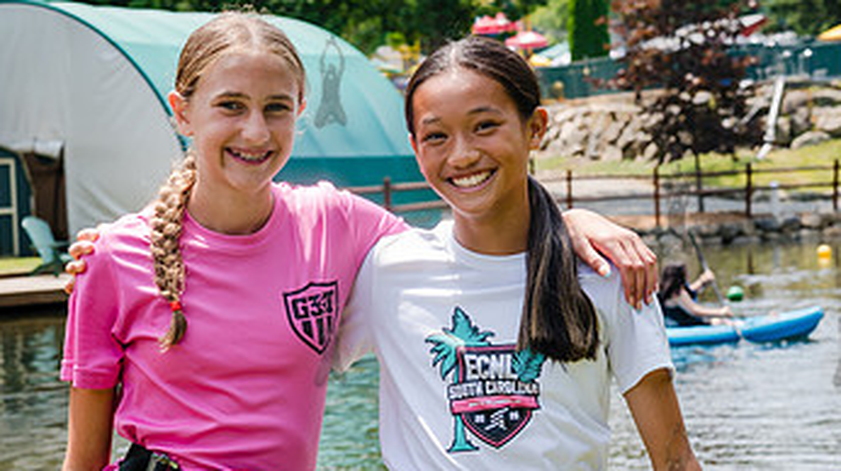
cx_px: 340
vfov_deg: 12.2
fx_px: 2206
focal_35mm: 99
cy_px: 283
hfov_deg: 21.6
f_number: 4.5
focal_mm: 46
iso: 100
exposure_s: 1/250
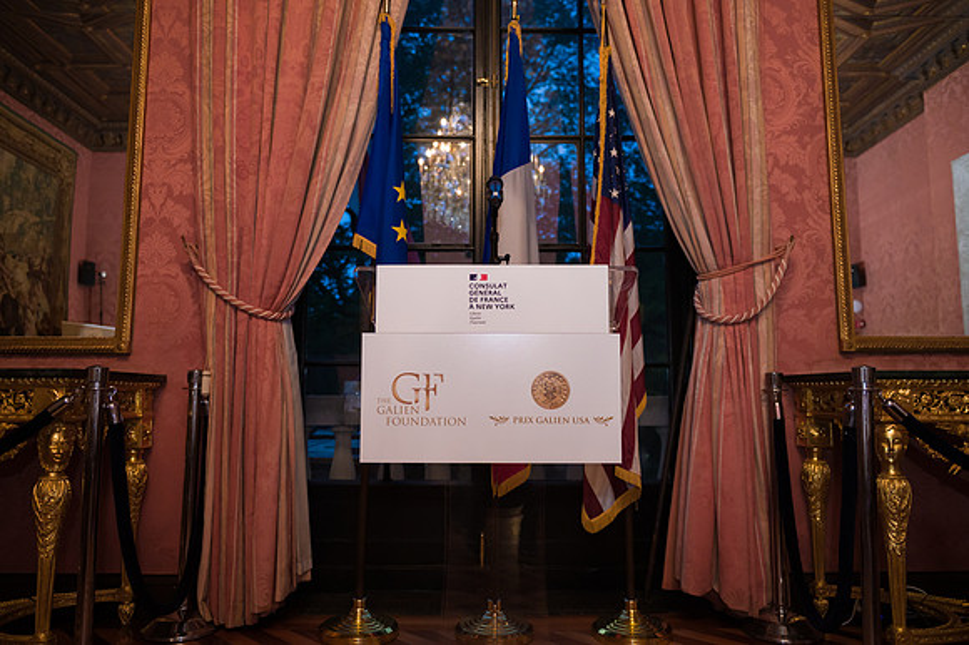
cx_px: 485
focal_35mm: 27
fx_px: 719
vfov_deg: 48.3
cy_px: 320
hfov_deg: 68.0
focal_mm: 26
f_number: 3.2
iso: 1600
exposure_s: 1/200
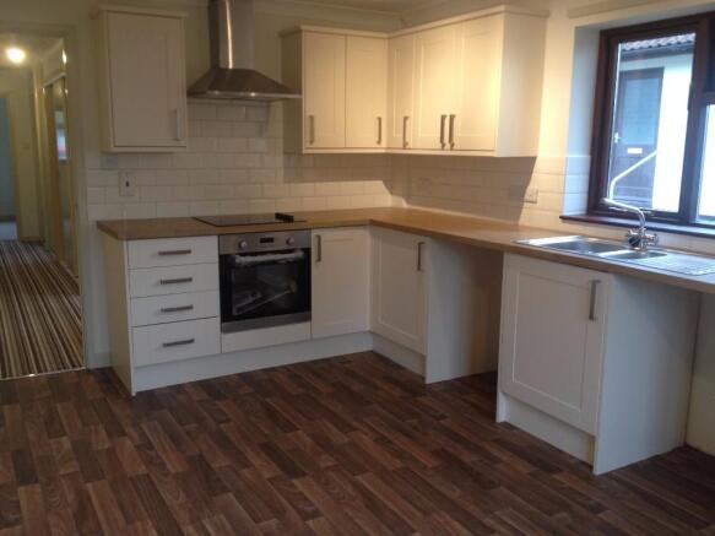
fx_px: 723
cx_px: 358
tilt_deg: -12.2
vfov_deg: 40.7
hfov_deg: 52.6
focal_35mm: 35
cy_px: 268
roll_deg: -1.1
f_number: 2.4
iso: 100
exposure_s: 1/20
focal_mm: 4.28
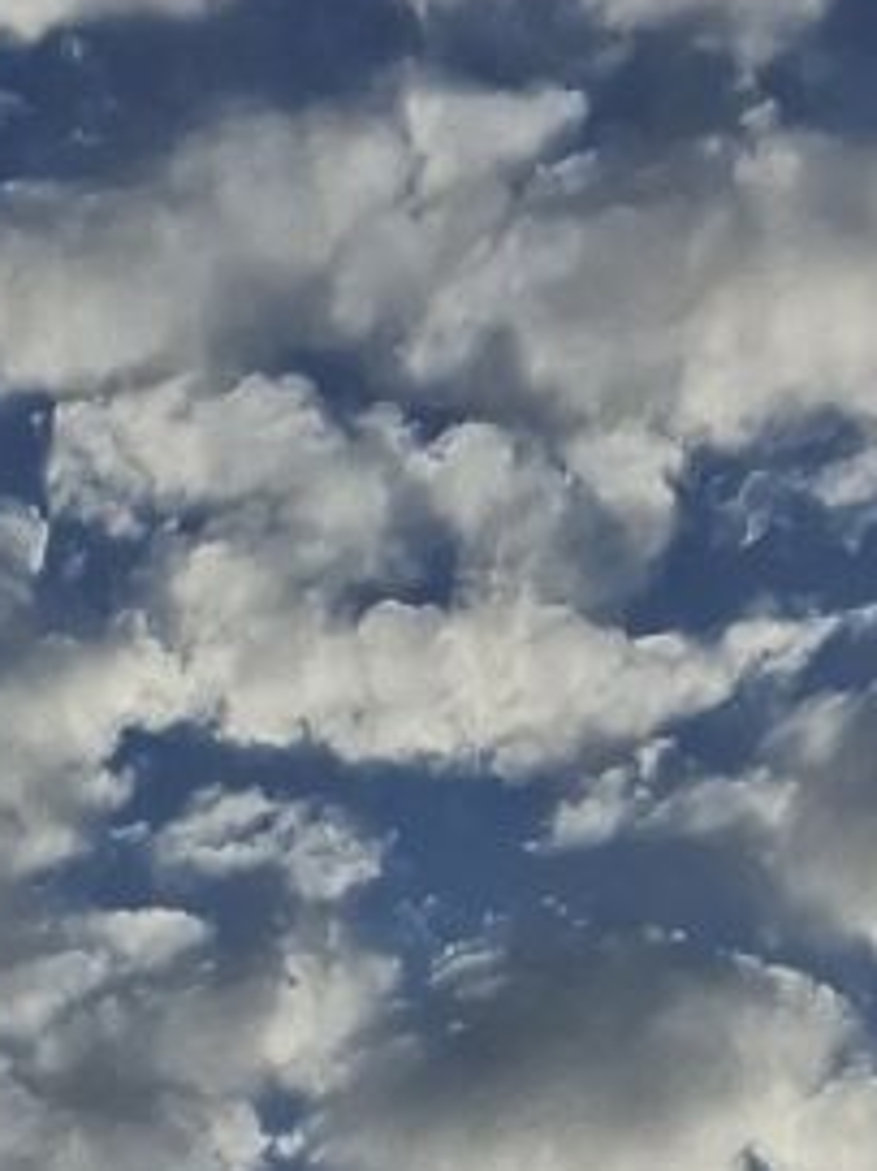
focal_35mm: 173
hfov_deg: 8.1
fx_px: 5849
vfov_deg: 8.8
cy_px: 3807
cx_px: -1037
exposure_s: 1/7874
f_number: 1.8
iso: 50
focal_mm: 5.54
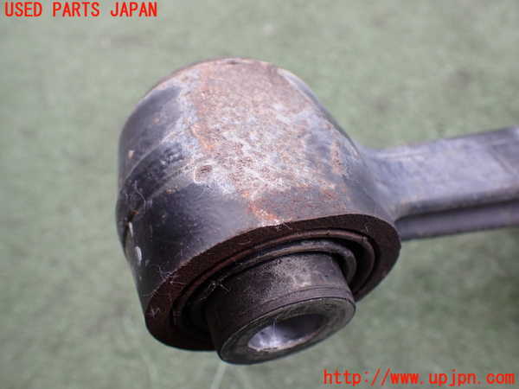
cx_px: 260
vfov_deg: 46.8
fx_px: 450
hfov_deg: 60.0
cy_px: 194
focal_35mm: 30
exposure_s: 1/125
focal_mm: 5.4
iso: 160
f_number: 2.3
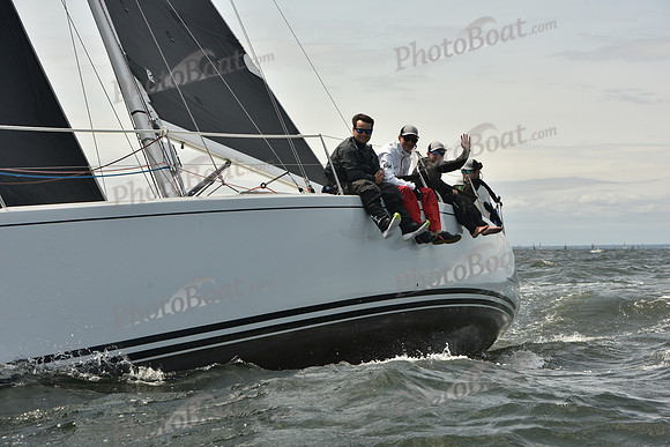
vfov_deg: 19.5
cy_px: 224
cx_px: 335
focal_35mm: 70
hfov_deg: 28.8
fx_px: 1303
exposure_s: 1/800
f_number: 9
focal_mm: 70
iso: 250
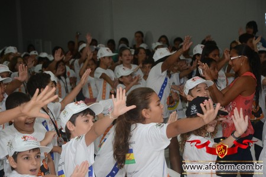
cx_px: 133
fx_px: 887
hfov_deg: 17.1
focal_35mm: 120
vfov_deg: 11.4
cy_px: 88
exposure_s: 1/125
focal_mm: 80
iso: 1600
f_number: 5.6
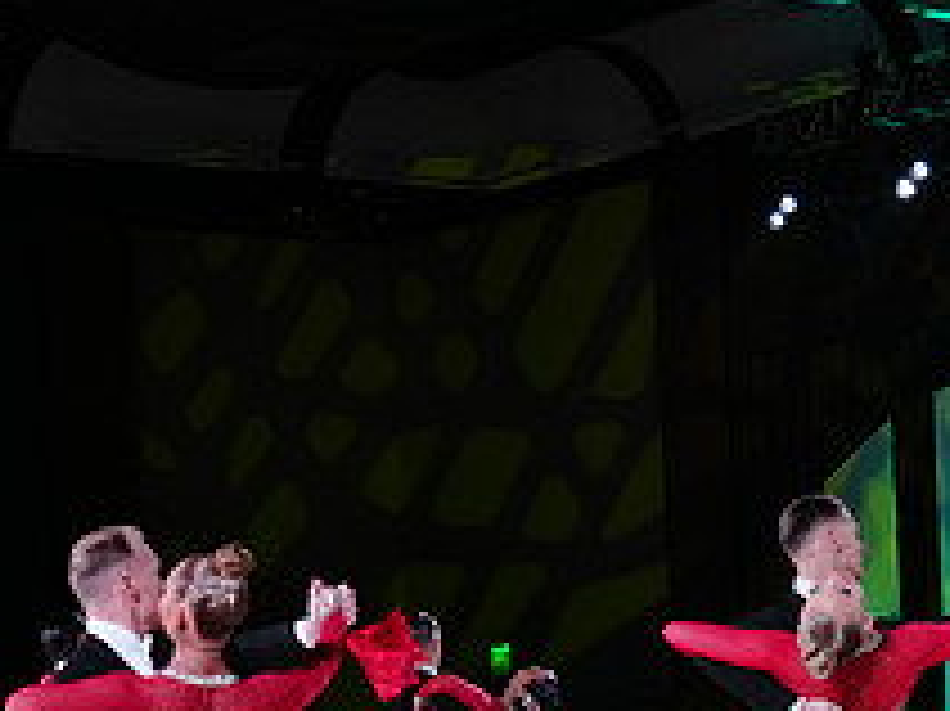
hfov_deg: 15.5
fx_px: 3483
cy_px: 862
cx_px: 581
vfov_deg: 11.4
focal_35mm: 127
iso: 2500
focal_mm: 48
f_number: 4
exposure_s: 1/400
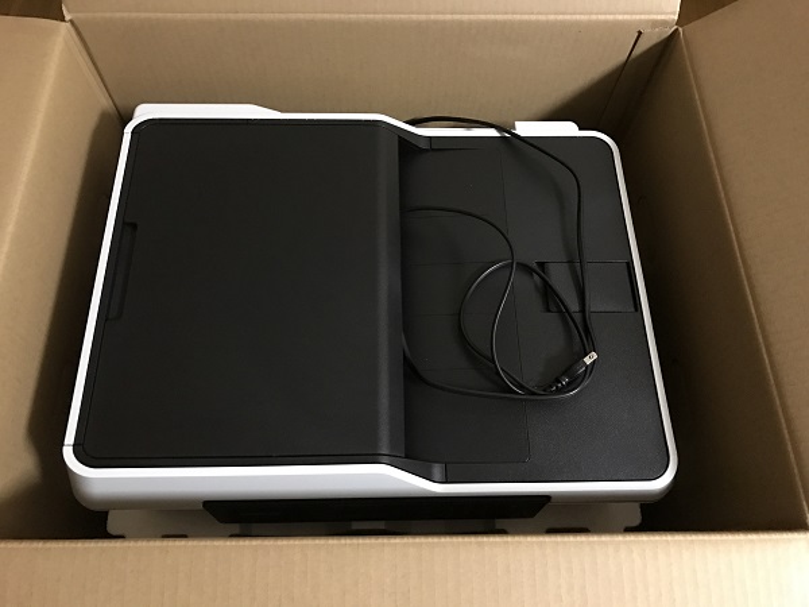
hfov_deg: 63.4
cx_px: 404
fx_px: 654
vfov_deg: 49.7
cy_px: 304
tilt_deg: -65.2
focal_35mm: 28
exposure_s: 1/4
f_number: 1.8
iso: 100
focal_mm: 3.99
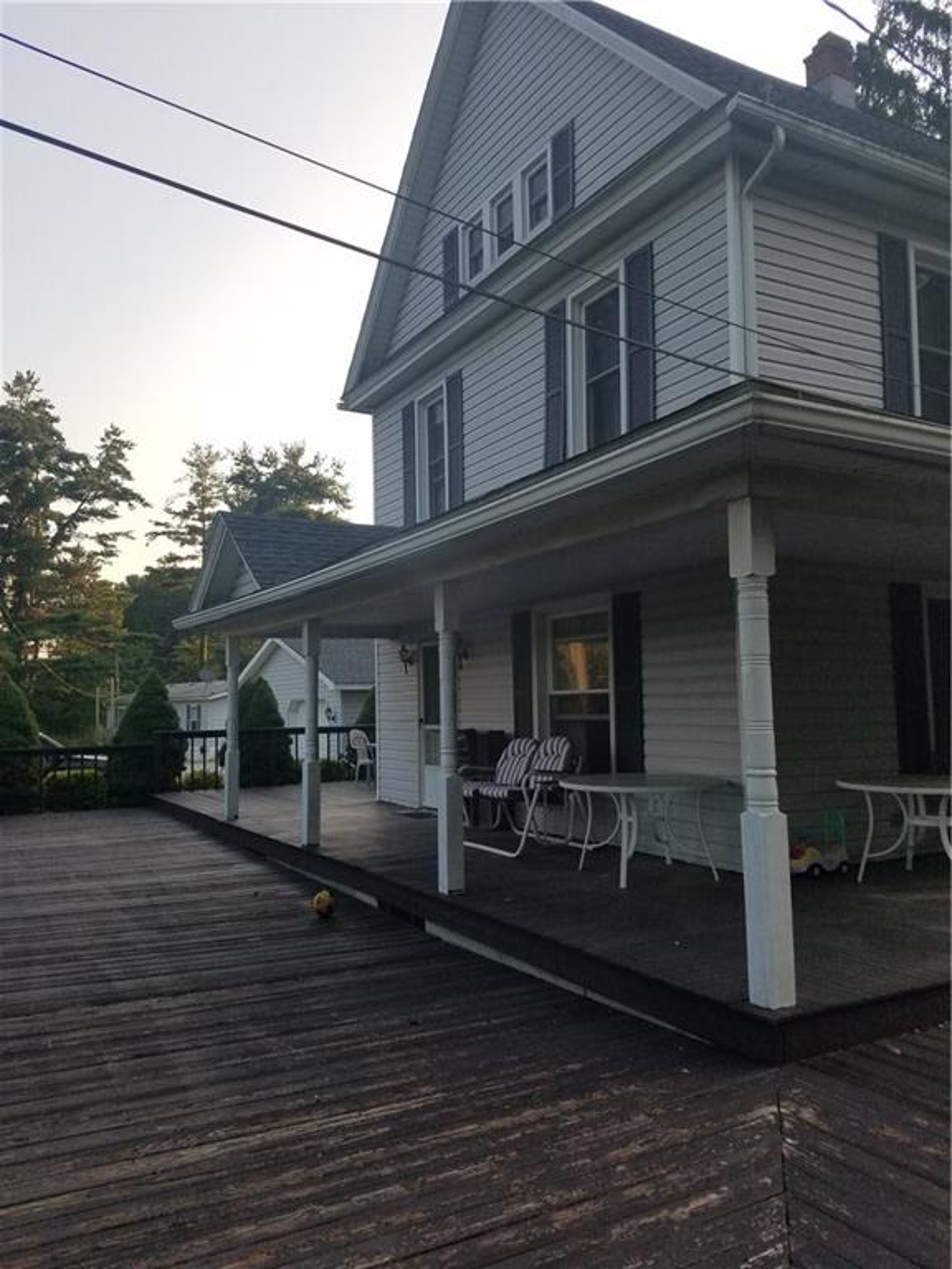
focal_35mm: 26
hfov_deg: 53.1
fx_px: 953
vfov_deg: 67.3
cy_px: 634
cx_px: 476
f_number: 1.7
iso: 50
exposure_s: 1/720
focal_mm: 4.2
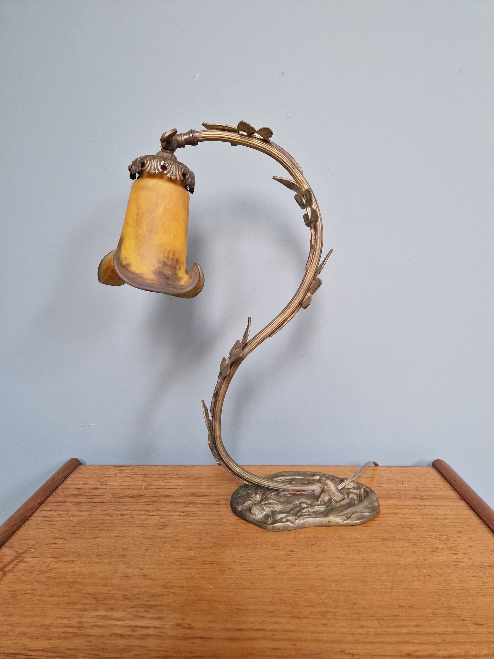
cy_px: 330
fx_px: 438
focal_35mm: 23
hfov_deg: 58.9
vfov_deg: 73.9
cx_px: 247
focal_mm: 5.4
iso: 500
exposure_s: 1/50
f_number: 1.8
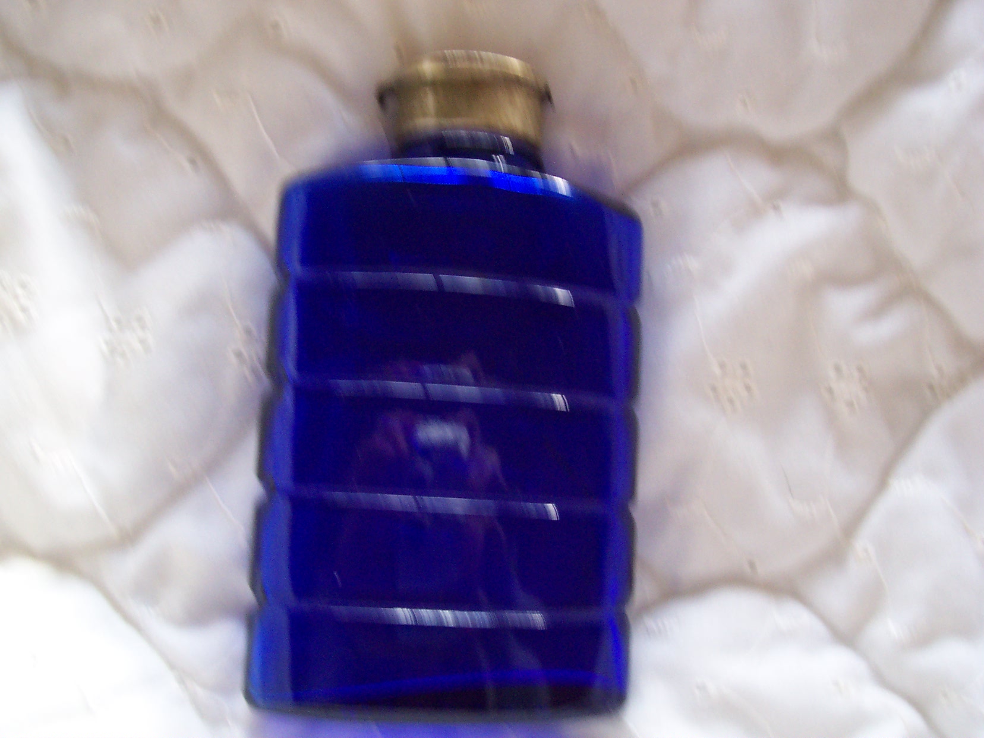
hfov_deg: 50.1
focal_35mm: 37
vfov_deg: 38.7
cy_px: 369
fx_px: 1052
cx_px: 492
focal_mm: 5.6
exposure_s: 1/10
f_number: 2.8
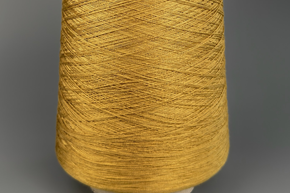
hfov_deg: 55.8
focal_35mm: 34
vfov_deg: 36.4
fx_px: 274
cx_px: 143
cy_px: 18
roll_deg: +1.1
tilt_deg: -10.6
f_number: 1.78
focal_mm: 6.76
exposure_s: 1/794
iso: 64
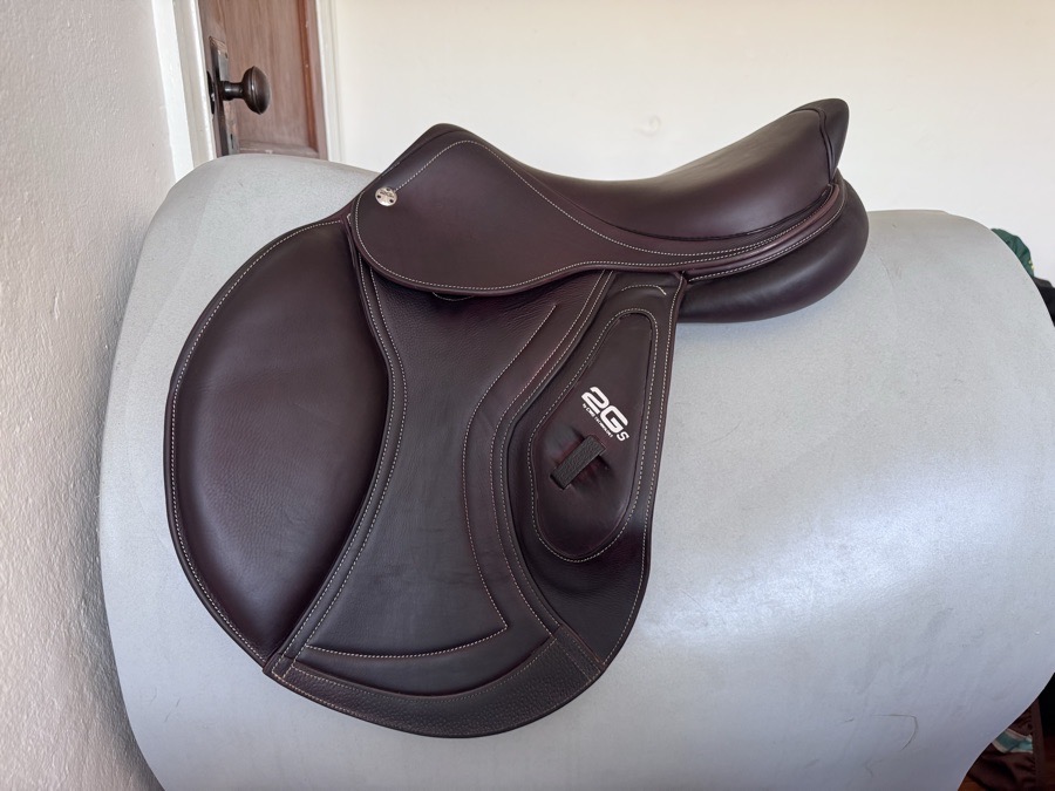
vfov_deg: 56.8
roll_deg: +0.5
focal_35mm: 24
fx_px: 731
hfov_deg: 71.6
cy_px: 396
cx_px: 528
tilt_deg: -17.0
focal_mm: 6.76
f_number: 1.78
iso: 200
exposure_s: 1/104
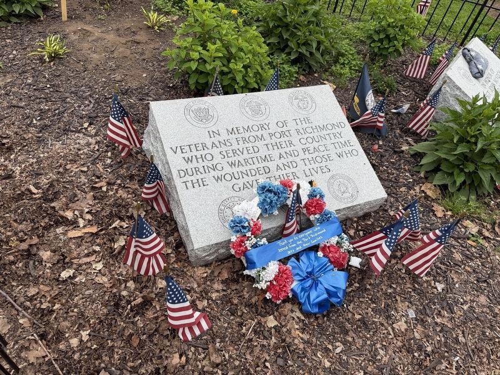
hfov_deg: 71.6
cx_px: 250
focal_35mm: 24
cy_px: 188
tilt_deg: -44.8
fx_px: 347
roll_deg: -9.6
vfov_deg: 56.8
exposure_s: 1/1046
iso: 80
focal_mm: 6.76
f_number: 1.78
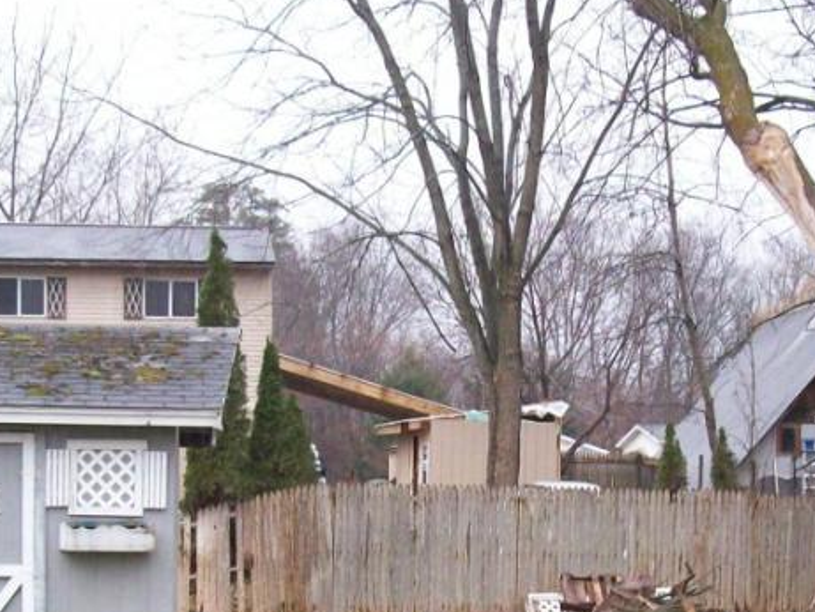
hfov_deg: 24.4
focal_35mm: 80
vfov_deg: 18.1
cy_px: 582
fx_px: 1884
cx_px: 440
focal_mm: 6
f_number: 2.7
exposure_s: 1/130
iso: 200
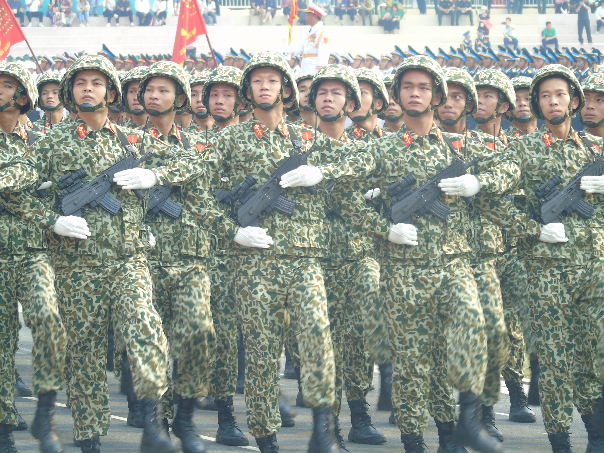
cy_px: 226
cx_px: 302
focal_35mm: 278
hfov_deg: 7.1
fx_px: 4851
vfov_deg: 5.3
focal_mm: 50
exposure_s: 1/125
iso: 160
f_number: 4.9
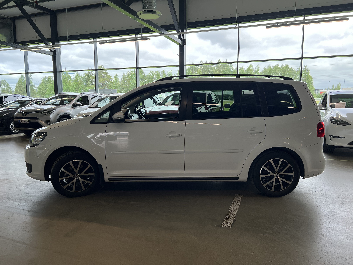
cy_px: 132
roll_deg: +0.4
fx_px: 265
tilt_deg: -7.0
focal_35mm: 26
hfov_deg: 67.3
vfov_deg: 53.1
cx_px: 176
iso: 50
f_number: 1.5
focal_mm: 5.7
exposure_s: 1/358
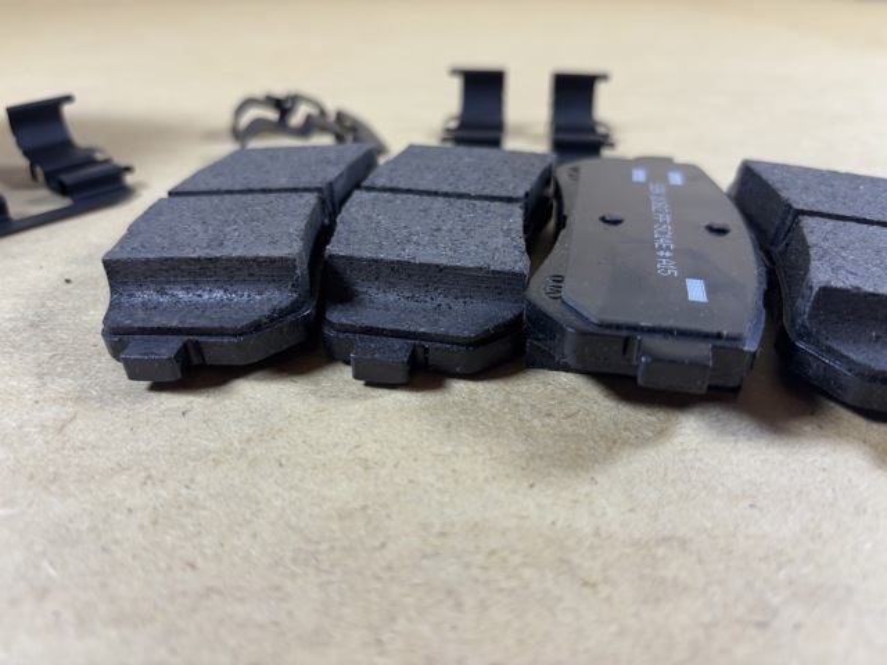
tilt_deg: -29.3
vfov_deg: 53.1
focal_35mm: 26
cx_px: 444
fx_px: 666
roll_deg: +0.0
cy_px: 332
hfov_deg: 67.3
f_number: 1.6
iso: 80
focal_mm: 5.96
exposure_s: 1/100
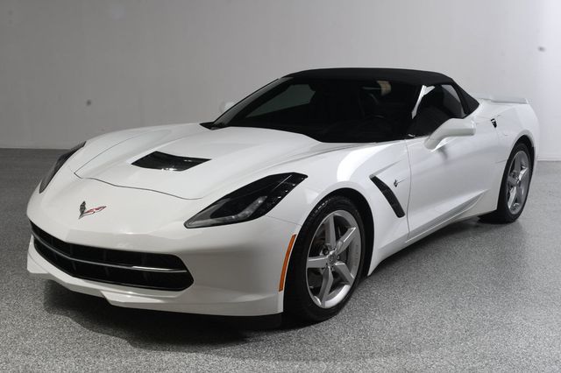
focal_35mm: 45
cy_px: 186
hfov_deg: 43.6
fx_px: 701
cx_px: 280
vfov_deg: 29.8
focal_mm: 30
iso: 100
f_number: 13
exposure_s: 1/160
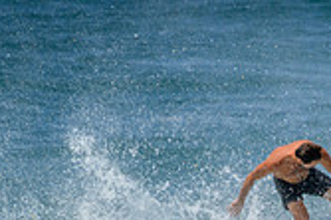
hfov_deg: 0.7
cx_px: 408
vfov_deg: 0.5
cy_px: 288
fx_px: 25517
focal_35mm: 2778
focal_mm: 800
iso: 560
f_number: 11
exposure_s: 1/2000
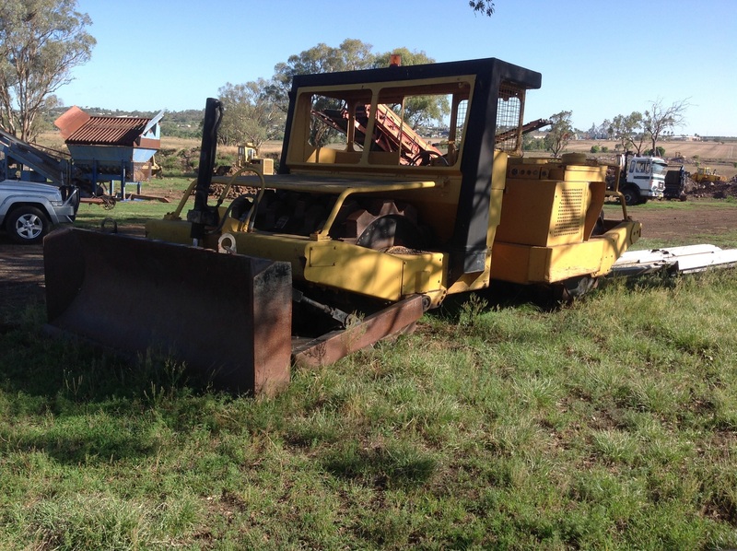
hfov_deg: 52.7
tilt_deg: -9.2
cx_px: 368
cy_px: 276
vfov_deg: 40.6
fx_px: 744
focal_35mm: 35
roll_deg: -2.4
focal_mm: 4.28
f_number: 2.4
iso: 50
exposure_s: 1/916
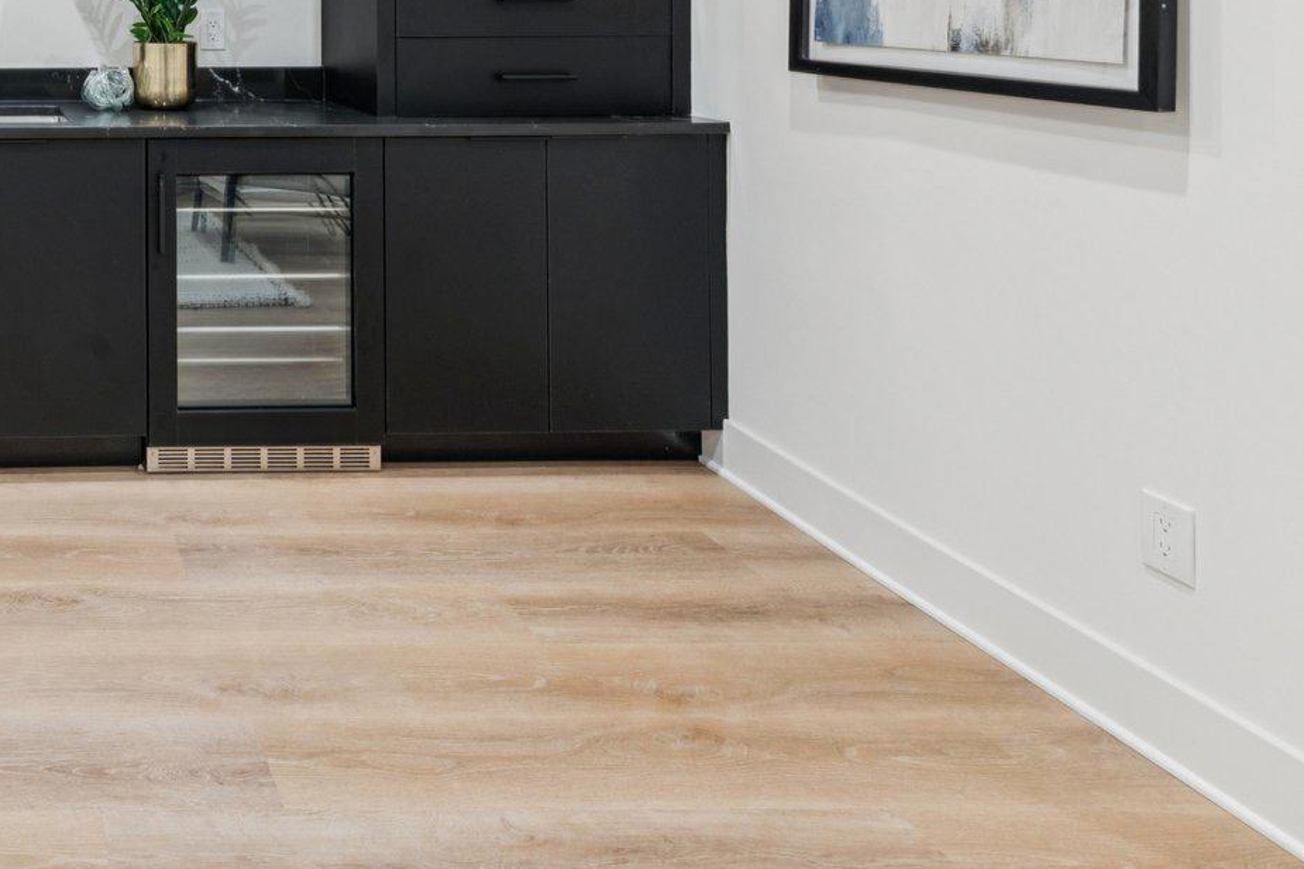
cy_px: 6
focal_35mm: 31
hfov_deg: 48.5
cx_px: -25
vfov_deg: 37.8
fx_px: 1122
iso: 320
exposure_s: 1/5
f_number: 10
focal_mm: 14
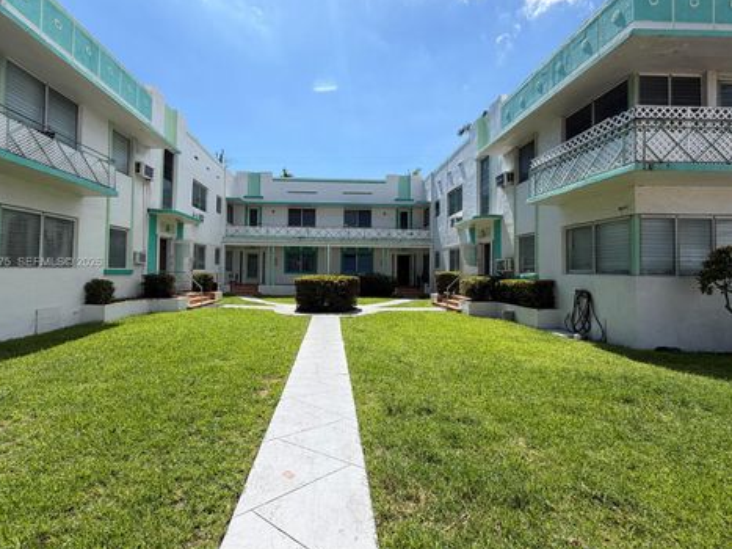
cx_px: 342
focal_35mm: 15
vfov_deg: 81.7
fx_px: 317
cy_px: 263
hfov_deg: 98.0
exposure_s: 1/888
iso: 20
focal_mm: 2.22
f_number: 2.2
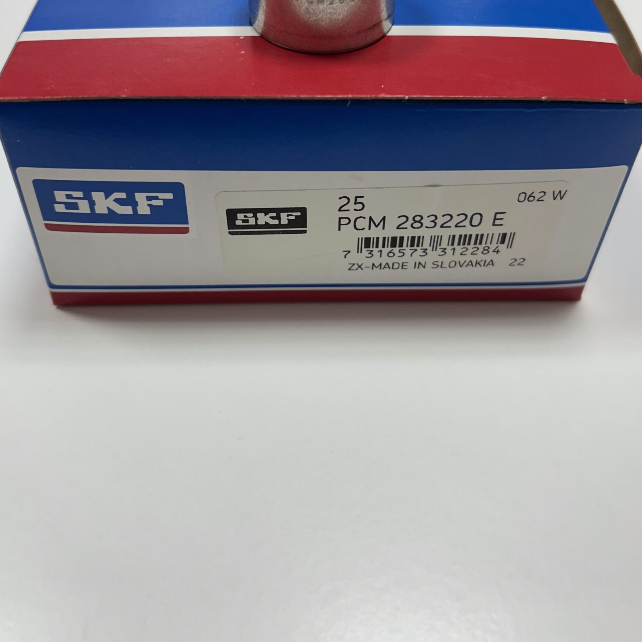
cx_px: 320
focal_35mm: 34
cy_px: 196
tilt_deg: -42.4
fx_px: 713
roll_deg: -2.2
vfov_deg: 47.4
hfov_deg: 48.5
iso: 64
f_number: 1.5
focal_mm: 5.7
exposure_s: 1/100
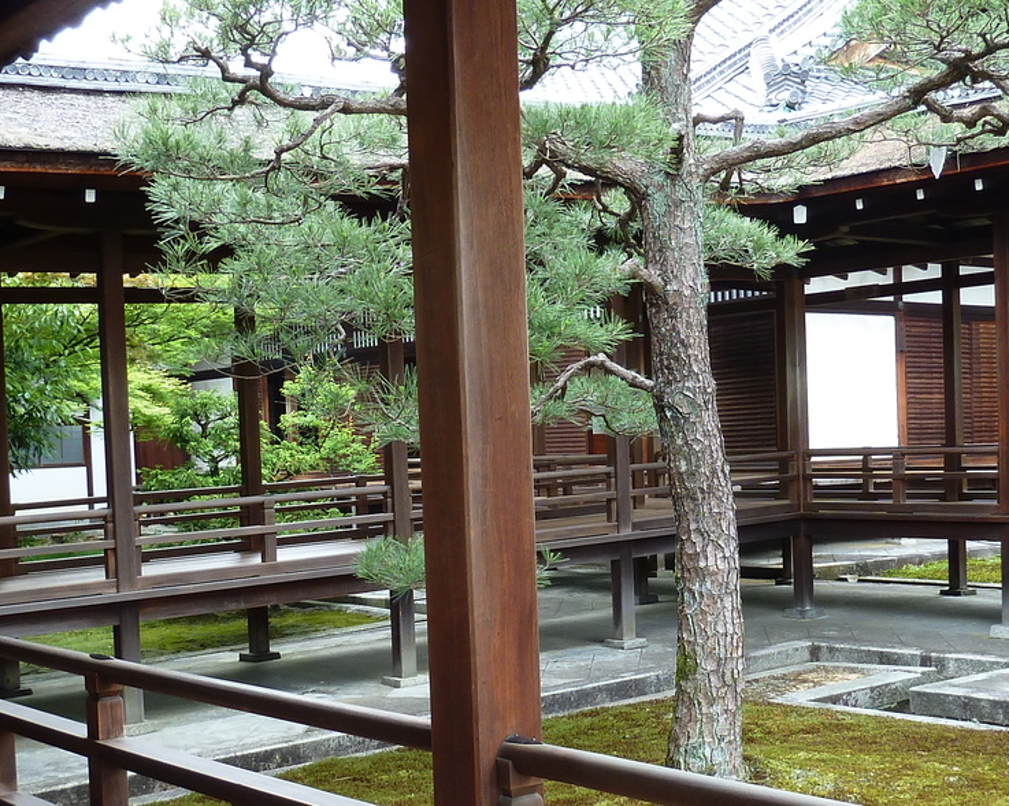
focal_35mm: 53
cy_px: 527
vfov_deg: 28.4
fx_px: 1582
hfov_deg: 35.4
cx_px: 544
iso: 100
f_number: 3.3
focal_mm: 4.1
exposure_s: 1/30
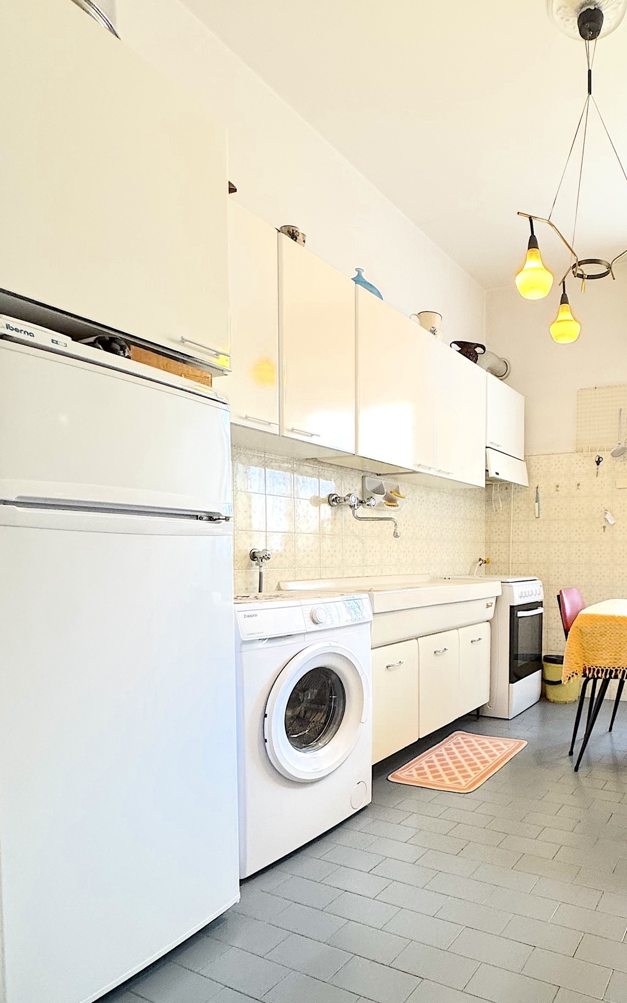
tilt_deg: -2.6
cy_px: 584
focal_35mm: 21
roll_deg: +0.3
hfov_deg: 52.6
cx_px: 524
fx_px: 574
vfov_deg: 81.6
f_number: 2.2
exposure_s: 1/50
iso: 250
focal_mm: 2.22
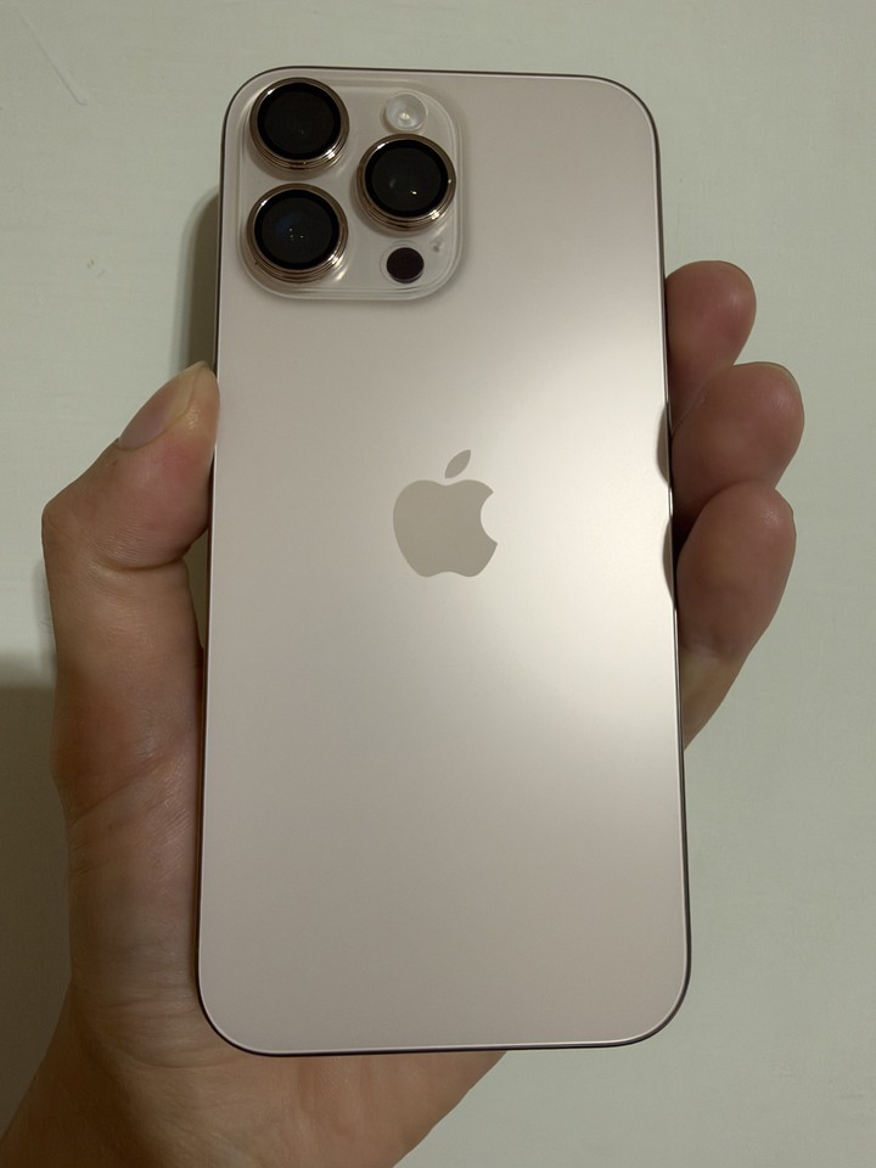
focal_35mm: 25
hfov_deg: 54.9
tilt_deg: -11.3
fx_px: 844
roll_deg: -2.9
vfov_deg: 69.4
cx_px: 438
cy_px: 584
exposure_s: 1/120
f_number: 2.2
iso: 320
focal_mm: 2.22
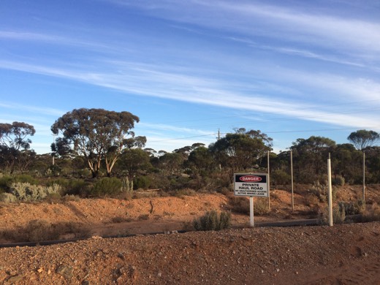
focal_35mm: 29
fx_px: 318
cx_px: 190
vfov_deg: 48.2
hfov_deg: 61.7
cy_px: 142
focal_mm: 4.15
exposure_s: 1/820
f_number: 2.2
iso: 32
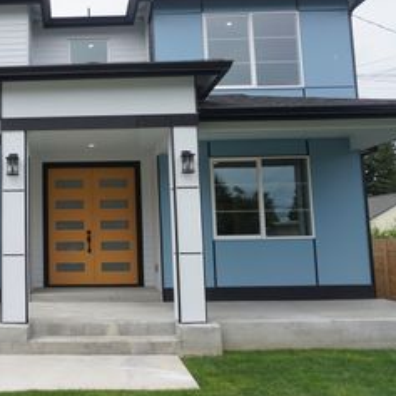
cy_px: 166
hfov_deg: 36.8
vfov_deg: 39.1
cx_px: 43
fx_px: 557
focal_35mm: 43
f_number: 4.5
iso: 100
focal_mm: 16
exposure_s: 1/500
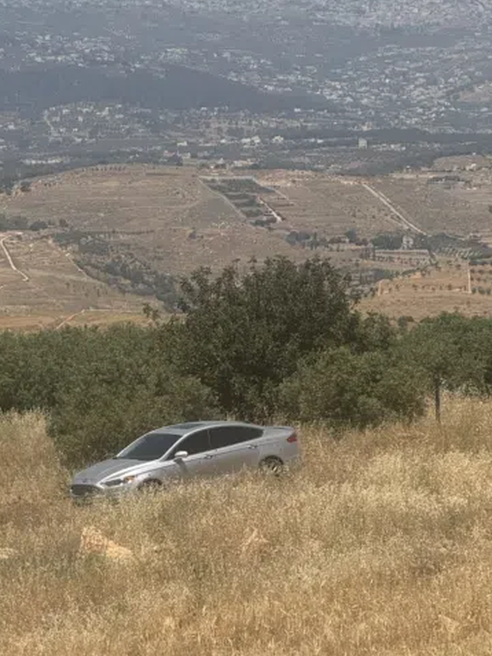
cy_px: 327
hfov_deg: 9.2
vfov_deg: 12.3
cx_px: 98
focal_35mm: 161
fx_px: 3050
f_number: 2.8
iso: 50
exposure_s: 1/2525
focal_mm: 15.66
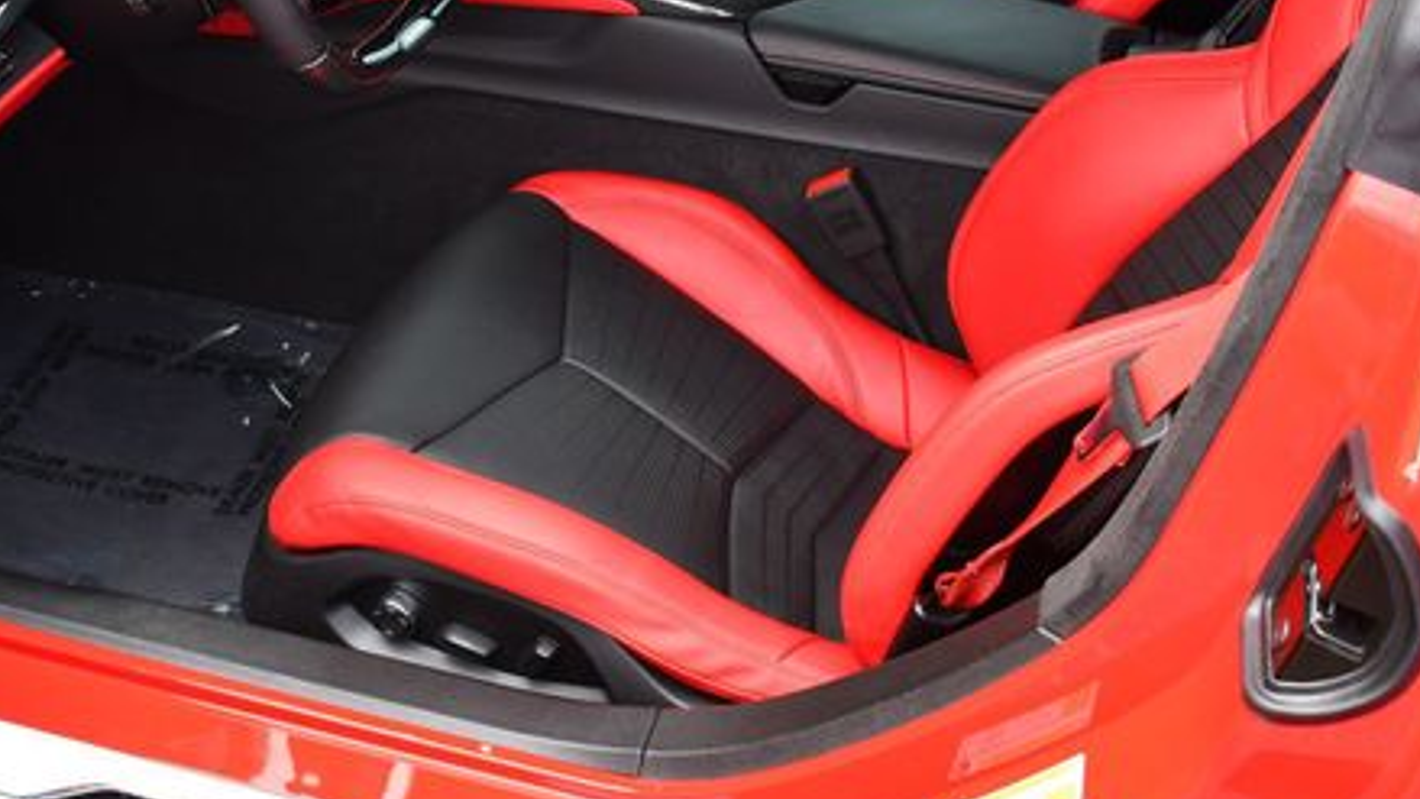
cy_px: 191
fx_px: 2071
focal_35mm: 55
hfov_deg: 37.8
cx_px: 611
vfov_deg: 21.6
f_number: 4.5
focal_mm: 18
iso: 400
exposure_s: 1/250
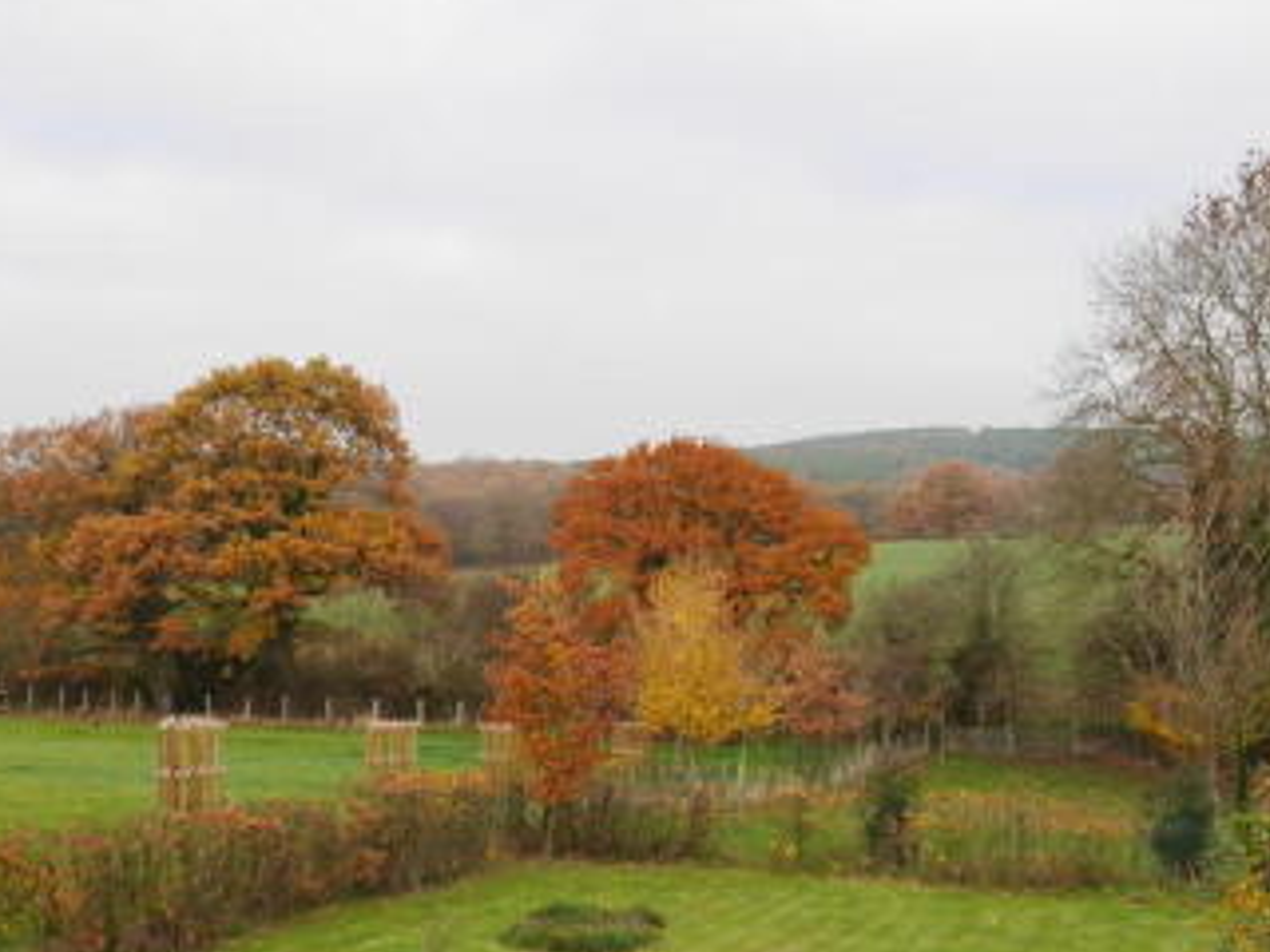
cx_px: 687
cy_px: 585
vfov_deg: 28.5
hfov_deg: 37.5
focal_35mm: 51
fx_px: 1871
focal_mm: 14
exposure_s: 1/160
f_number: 6.3
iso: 200
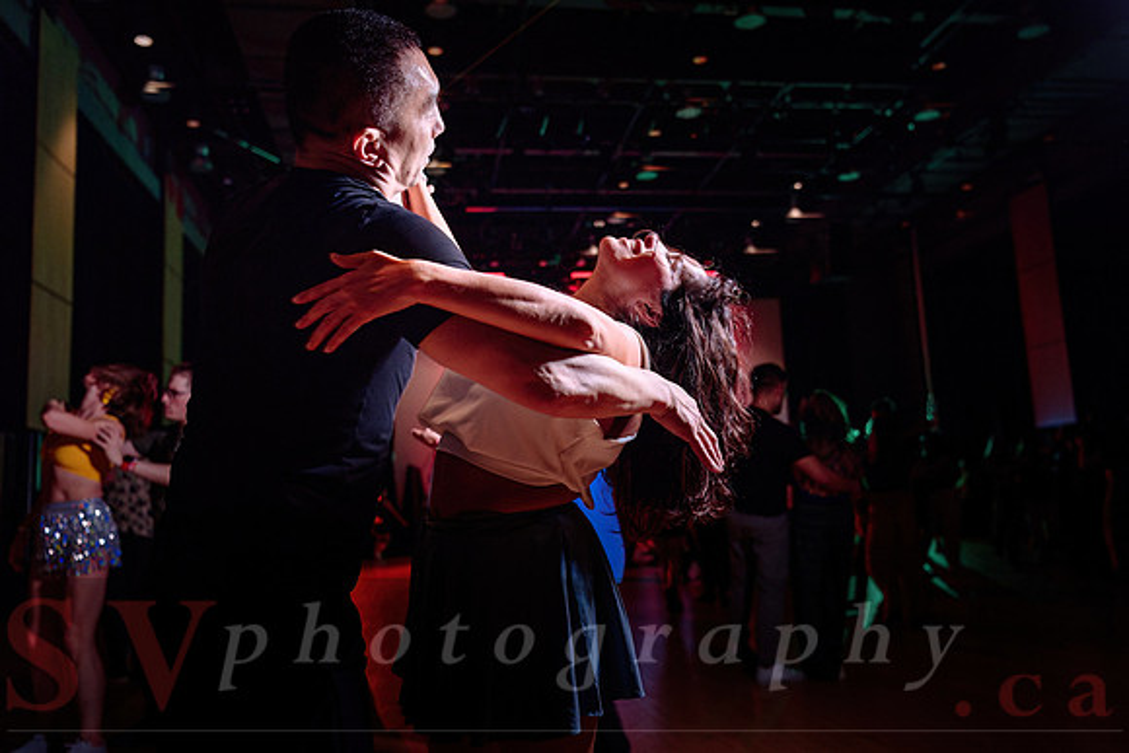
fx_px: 1000
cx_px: 584
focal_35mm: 32
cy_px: 357
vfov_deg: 41.2
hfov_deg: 58.9
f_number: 2.8
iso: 1000
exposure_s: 1/60
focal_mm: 29
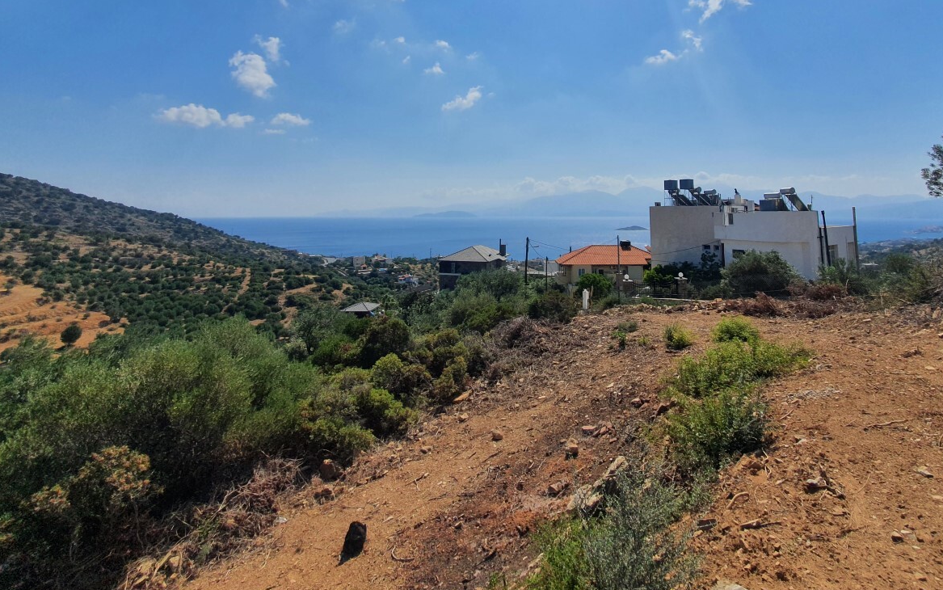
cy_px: 164
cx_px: 516
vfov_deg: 64.8
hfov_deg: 94.1
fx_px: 437
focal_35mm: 17
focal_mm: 1.8
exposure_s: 1/3448
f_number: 2.2
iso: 50
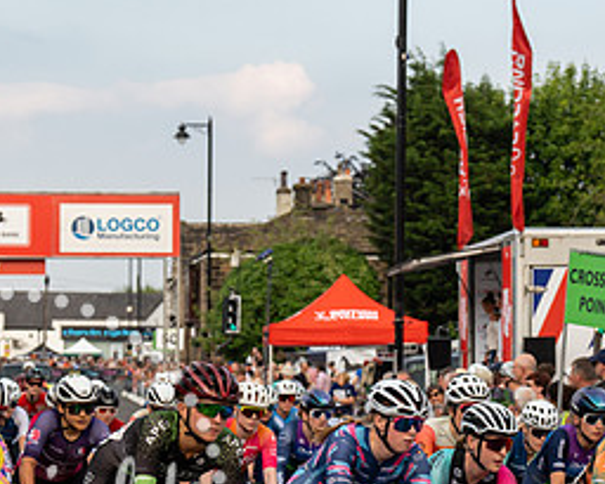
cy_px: 388
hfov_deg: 12.9
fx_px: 2669
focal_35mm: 149
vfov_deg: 10.3
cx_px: 373
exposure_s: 1/1250
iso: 500
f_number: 5
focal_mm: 70
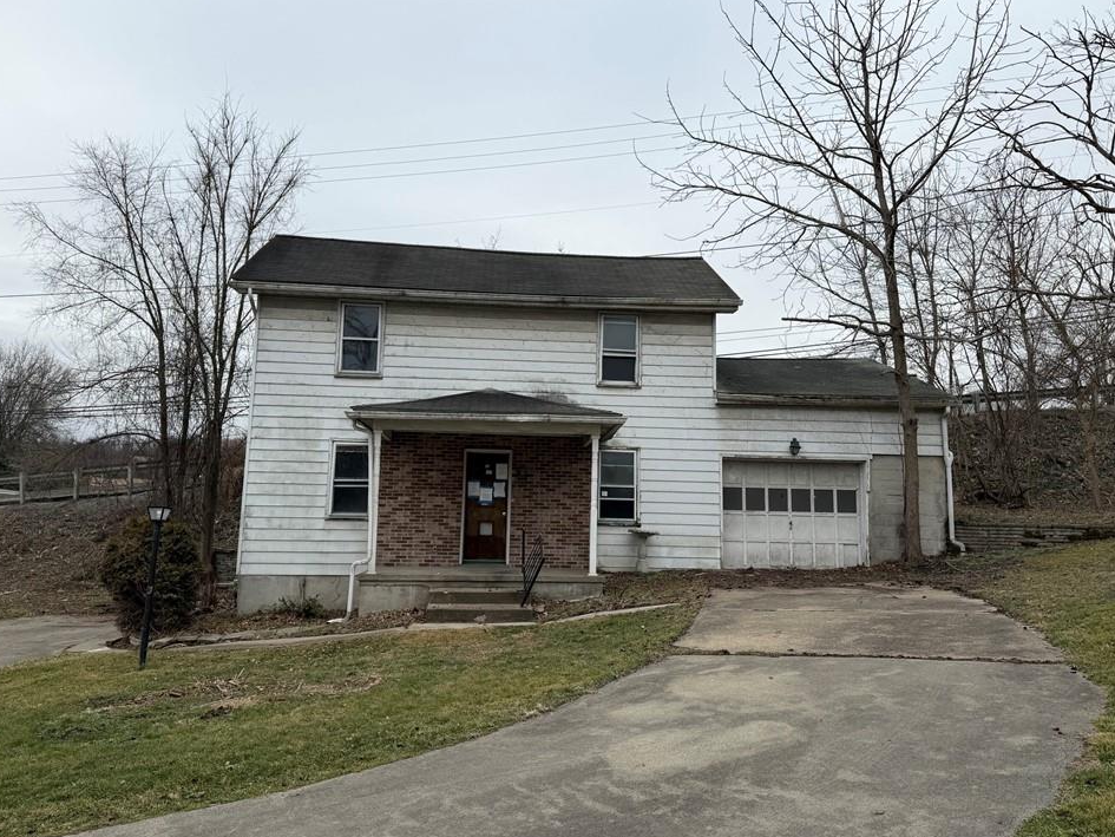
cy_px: 420
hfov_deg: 67.3
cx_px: 551
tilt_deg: +6.6
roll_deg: -1.2
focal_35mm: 26
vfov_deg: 53.1
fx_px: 838
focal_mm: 6.76
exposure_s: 1/2525
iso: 80
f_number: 1.78
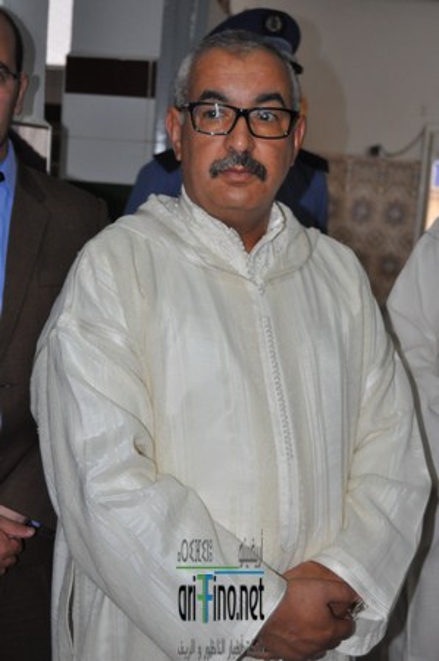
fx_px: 935
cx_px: 220
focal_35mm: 51
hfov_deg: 26.4
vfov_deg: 38.9
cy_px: 330
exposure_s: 1/60
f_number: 4.5
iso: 800
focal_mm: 34
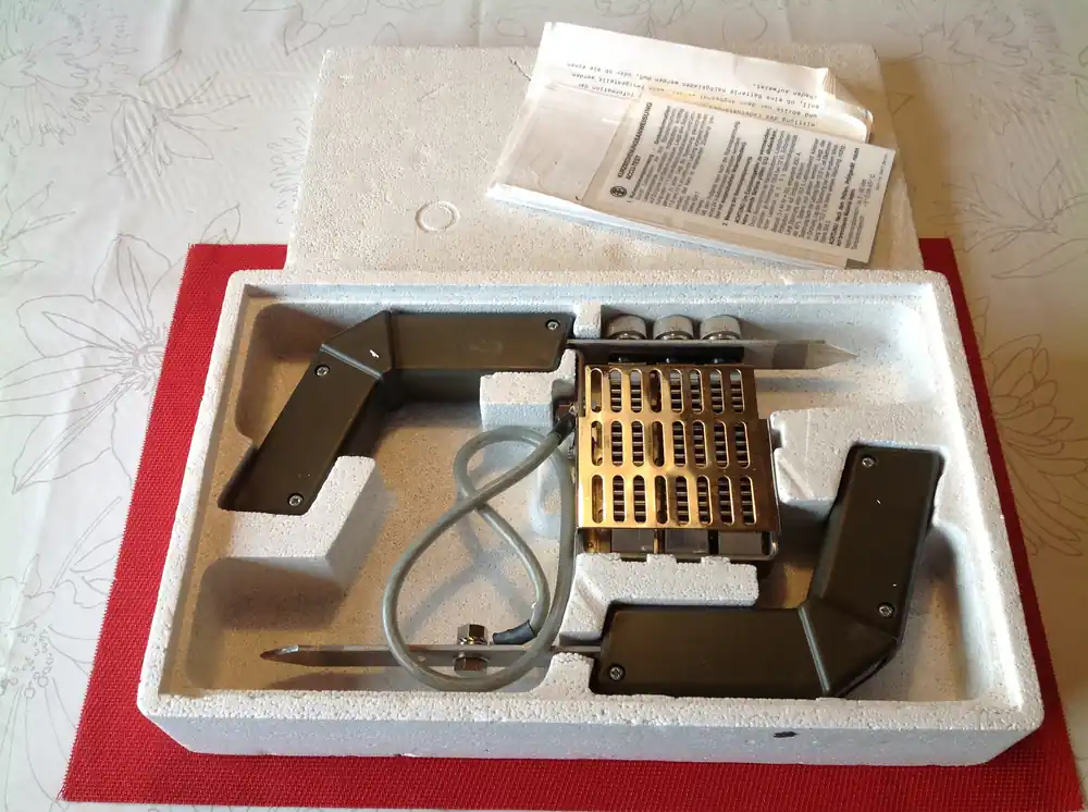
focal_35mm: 35
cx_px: 544
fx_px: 1098
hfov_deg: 52.7
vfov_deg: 40.6
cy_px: 406
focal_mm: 4.28
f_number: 2.4
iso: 64
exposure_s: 1/60
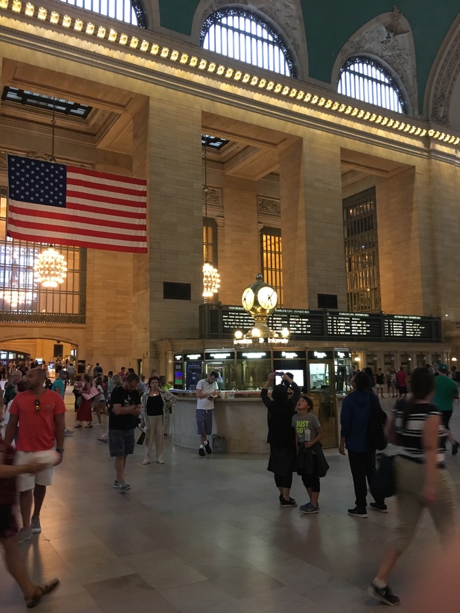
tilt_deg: +6.6
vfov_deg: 61.7
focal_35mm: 29
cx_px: 230
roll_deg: +1.2
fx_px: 514
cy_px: 306
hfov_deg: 48.2
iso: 200
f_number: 2.2
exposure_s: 1/17
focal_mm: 4.15
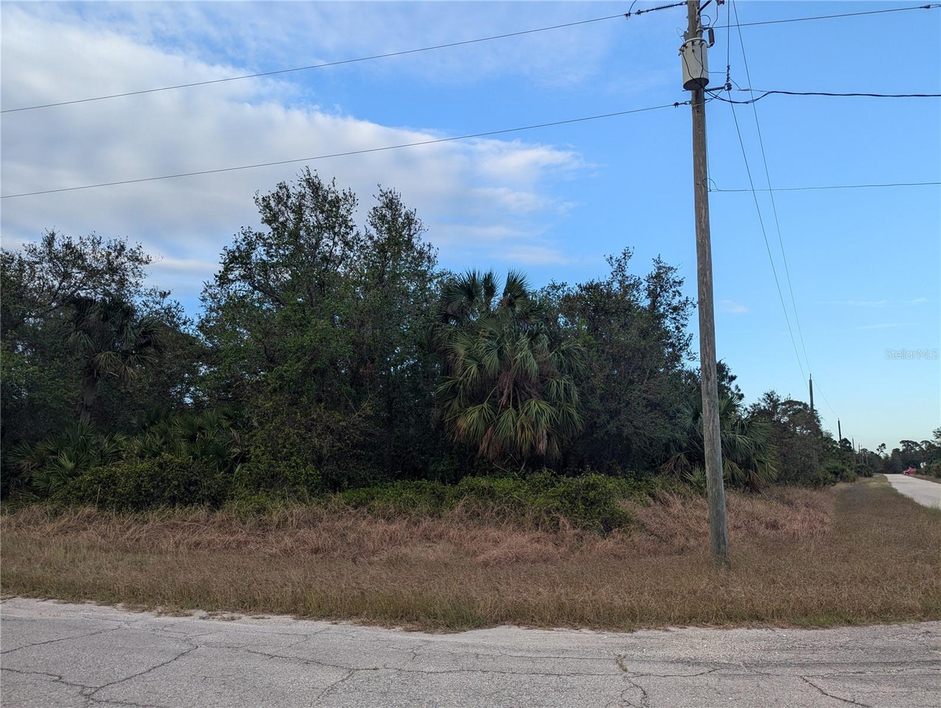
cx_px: 470
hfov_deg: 71.5
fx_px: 653
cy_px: 354
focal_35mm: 24
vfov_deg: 56.9
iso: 46
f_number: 1.85
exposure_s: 1/712
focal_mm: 6.81
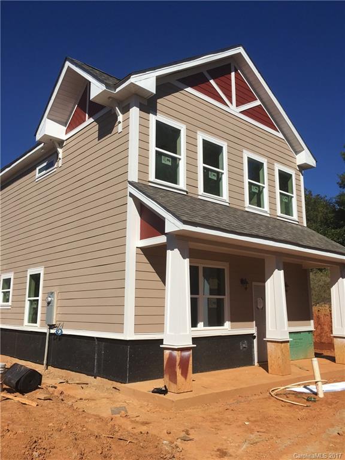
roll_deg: +0.7
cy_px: 230
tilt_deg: +10.6
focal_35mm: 29
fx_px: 385
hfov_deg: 48.2
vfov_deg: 61.7
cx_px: 172
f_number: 2.2
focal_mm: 4.15
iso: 25
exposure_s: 1/3344
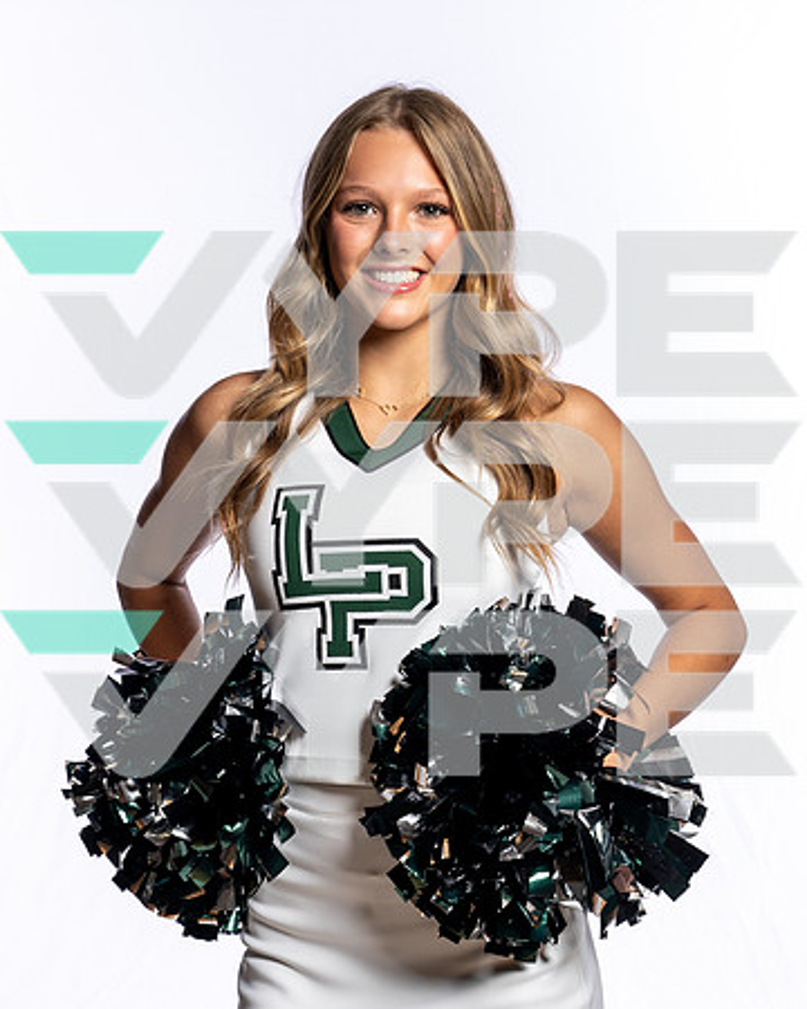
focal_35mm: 77
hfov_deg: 19.8
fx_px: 2311
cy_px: 499
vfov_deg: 24.6
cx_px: 433
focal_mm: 53
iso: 125
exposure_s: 1/250
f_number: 8
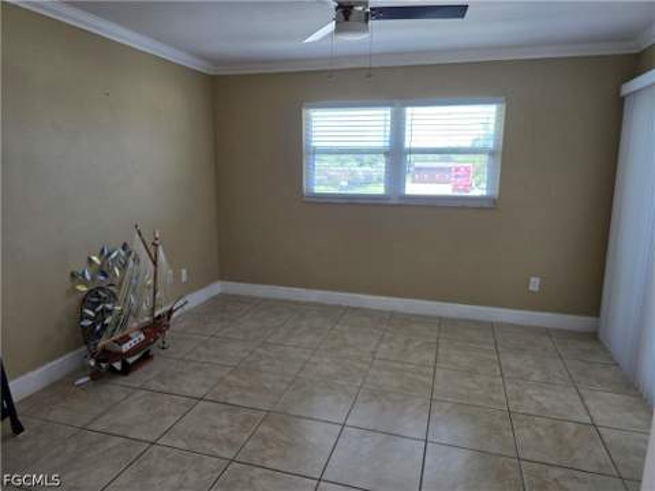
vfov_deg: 58.9
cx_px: 328
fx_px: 435
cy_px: 246
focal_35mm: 23
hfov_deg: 73.9
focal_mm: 6.3
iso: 80
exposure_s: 1/120
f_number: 1.7
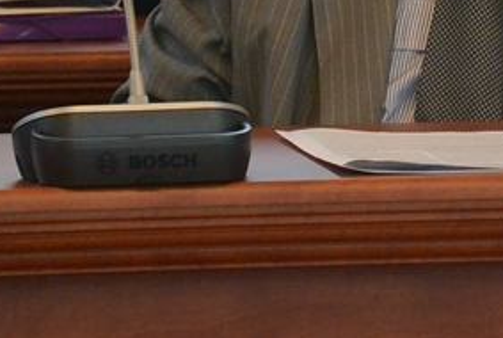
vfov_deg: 1.6
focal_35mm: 839
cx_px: 528
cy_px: -130
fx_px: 11747
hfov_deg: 2.5
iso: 1600
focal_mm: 110
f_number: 5.6
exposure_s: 1/60
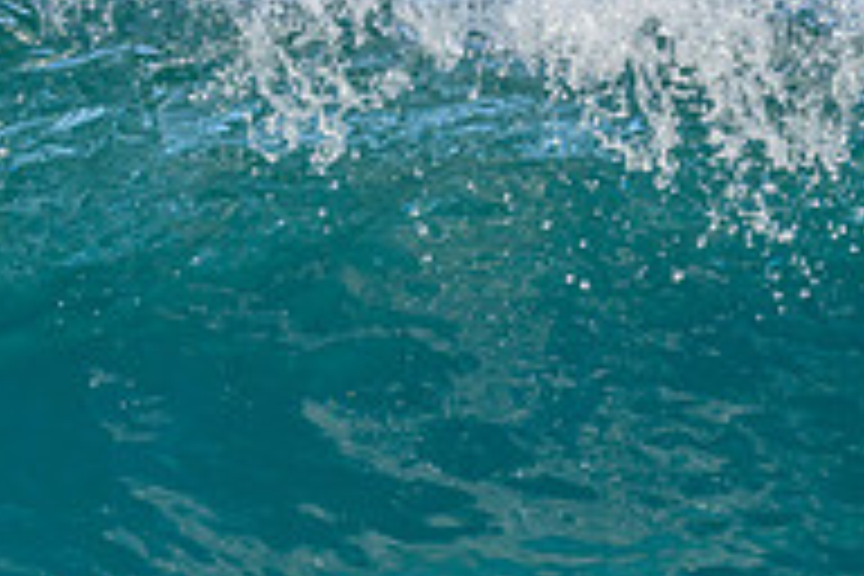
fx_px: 73098
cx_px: -178
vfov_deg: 0.5
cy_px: 679
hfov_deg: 0.7
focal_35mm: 3046
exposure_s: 1/2000
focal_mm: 800
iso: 500
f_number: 6.3
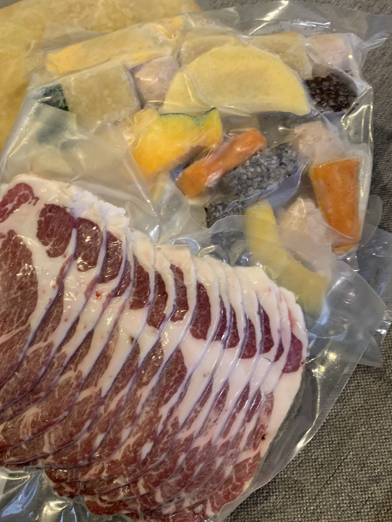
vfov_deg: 52.5
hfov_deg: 40.5
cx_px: 157
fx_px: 529
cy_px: 235
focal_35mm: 35
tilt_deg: -66.4
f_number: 1.8
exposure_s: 1/30
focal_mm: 4.25
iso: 500
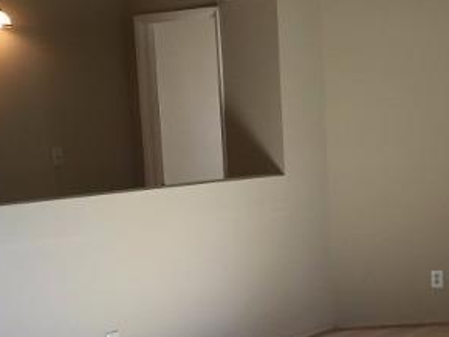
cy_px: 246
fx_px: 831
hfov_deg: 29.1
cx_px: 401
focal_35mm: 64
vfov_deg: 22.8
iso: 40
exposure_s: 1/30
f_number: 2.2
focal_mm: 4.15
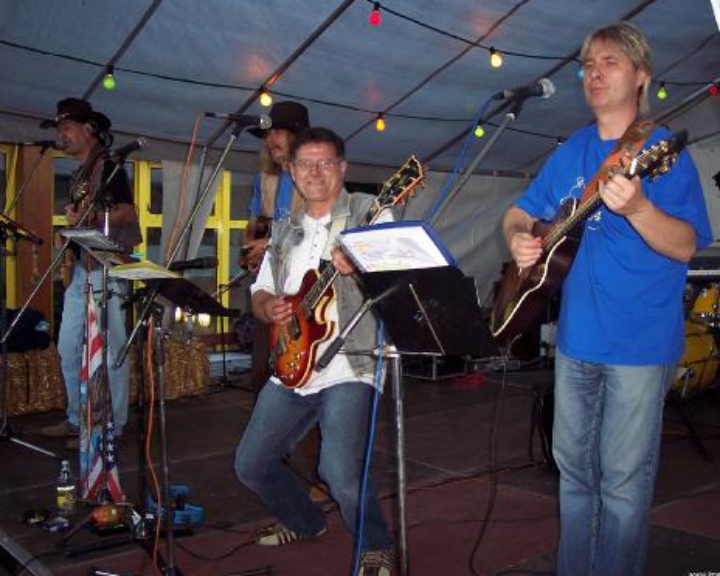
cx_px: 376
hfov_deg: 44.8
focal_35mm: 41
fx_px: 873
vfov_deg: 36.5
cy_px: 288
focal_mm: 8
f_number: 2.8
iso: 100
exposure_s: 1/60
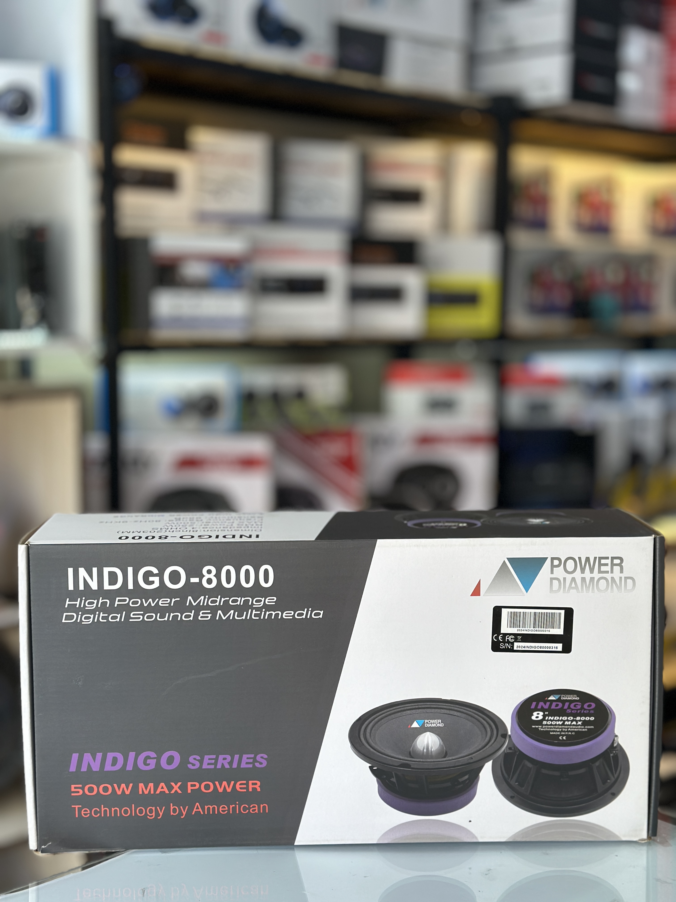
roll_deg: -1.8
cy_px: 451
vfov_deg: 39.7
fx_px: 1250
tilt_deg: -6.4
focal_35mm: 48
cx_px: 338
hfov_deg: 30.3
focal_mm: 6.86
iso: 80
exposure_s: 1/236
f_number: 1.78
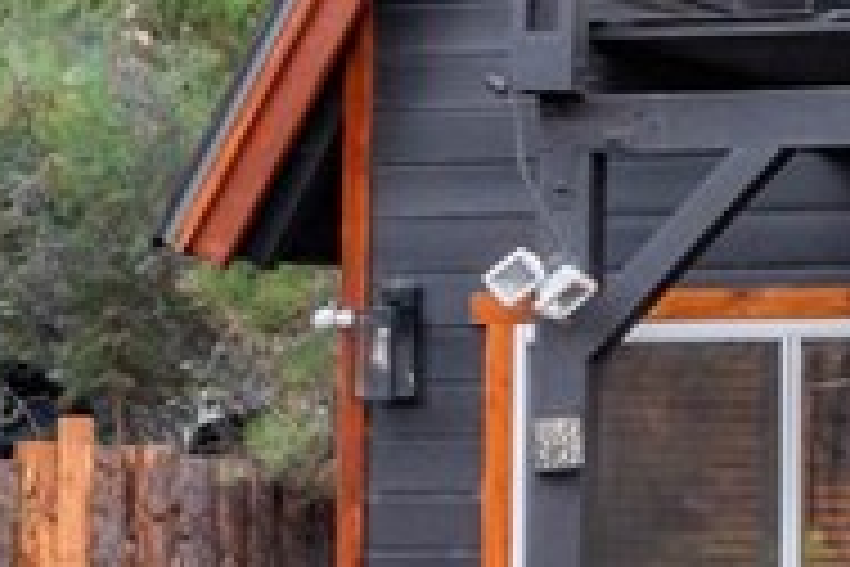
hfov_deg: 12.6
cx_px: 1381
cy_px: 130
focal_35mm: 152
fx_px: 3589
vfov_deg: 9.0
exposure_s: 1/15
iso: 400
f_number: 4.5
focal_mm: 10.26
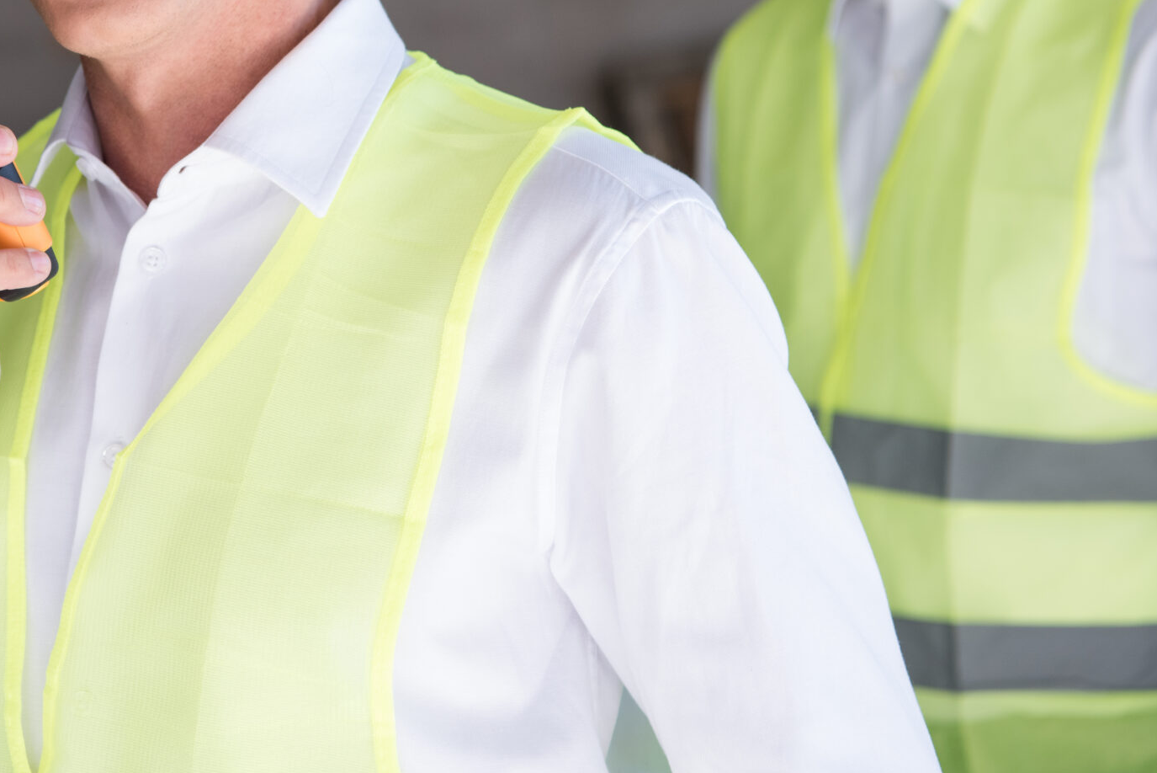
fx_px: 3472
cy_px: 65
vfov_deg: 12.6
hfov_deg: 18.8
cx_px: 301
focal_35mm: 108
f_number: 4
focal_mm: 58
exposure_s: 1/250
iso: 400
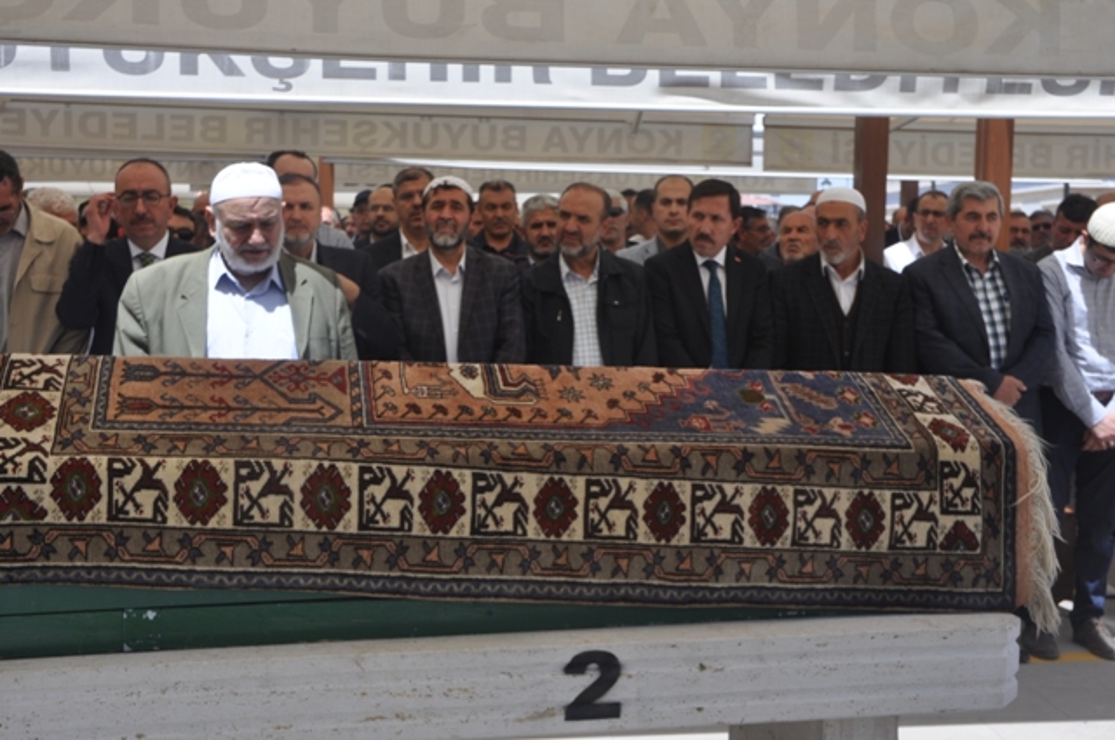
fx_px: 1578
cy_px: 370
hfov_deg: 38.9
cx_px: 558
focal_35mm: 51
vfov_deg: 26.4
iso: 200
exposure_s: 1/250
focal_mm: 34
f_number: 8
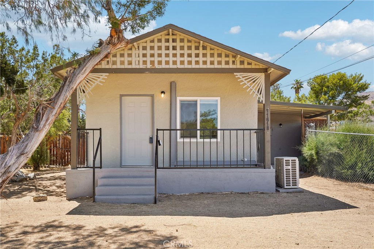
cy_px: 124
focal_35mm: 35
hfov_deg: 54.4
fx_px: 364
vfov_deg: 37.9
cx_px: 187
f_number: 8
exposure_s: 1/100
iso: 100
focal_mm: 35
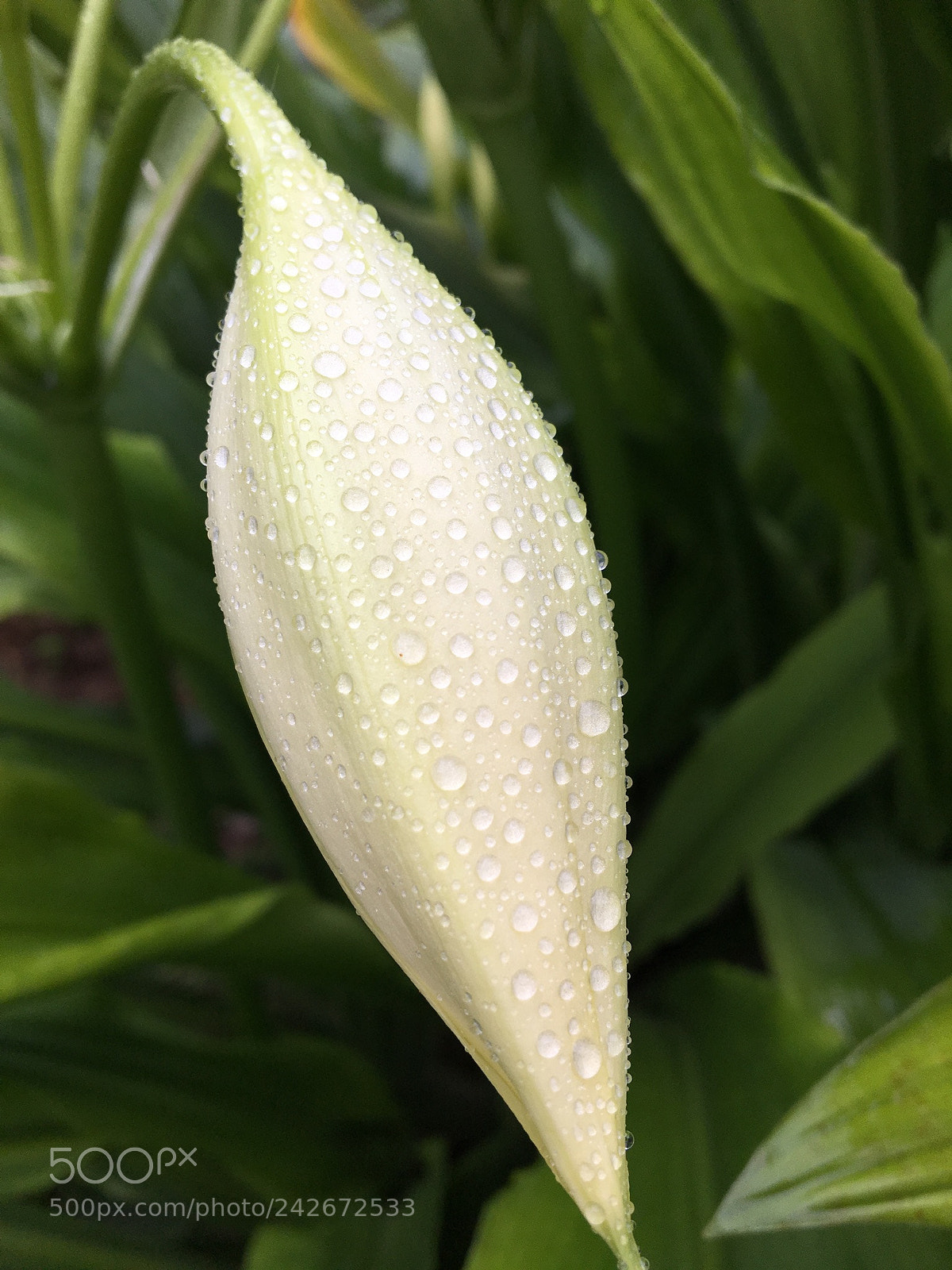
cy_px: 635
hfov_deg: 48.2
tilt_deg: -44.7
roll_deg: -16.1
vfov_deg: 61.7
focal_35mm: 29
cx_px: 476
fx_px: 1063
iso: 25
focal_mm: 4.15
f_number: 2.2
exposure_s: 1/373
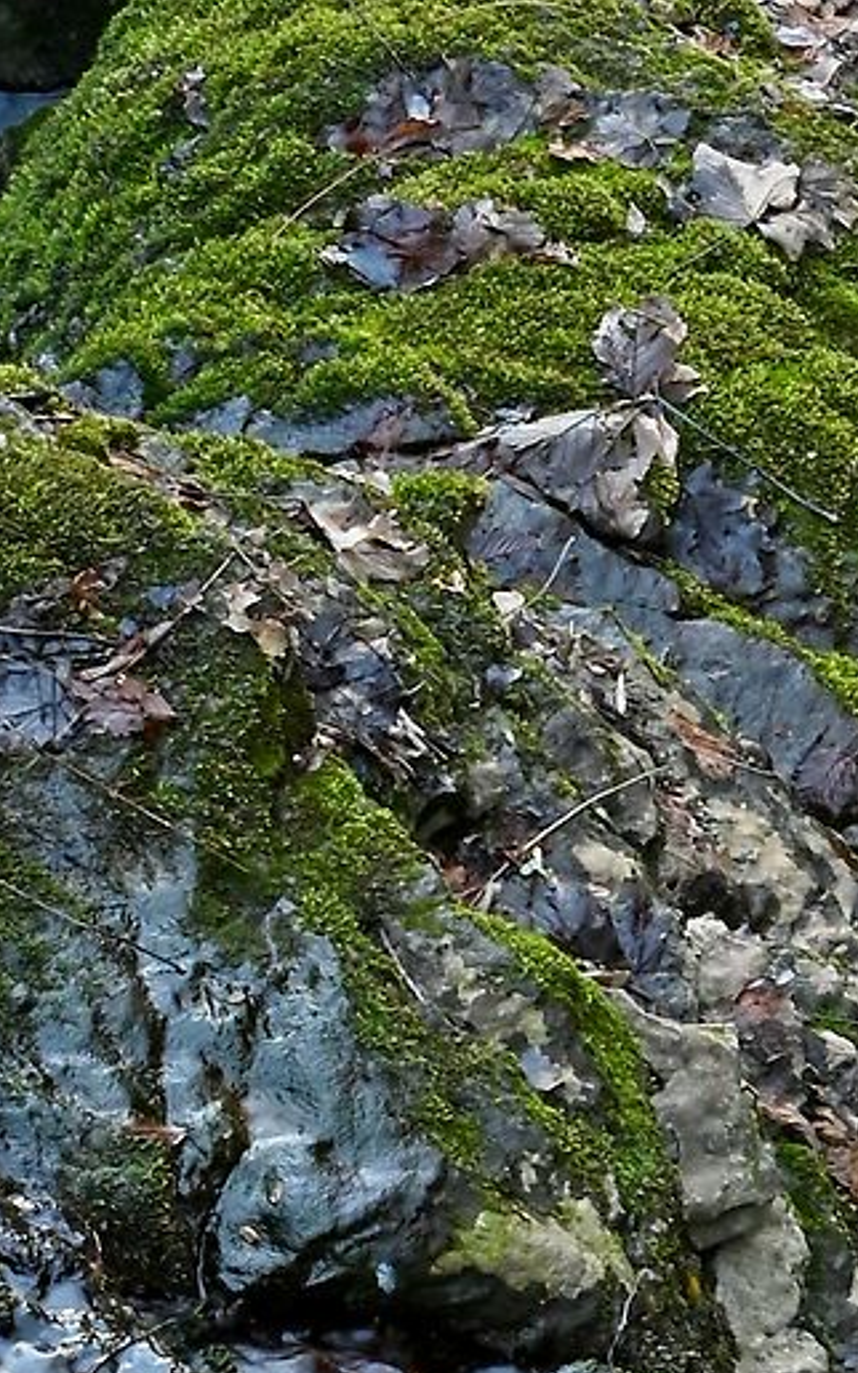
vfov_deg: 6.2
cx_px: 2101
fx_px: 12418
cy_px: 2557
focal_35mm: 332
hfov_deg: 3.9
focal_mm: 70
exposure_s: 1.3
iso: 125
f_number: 22
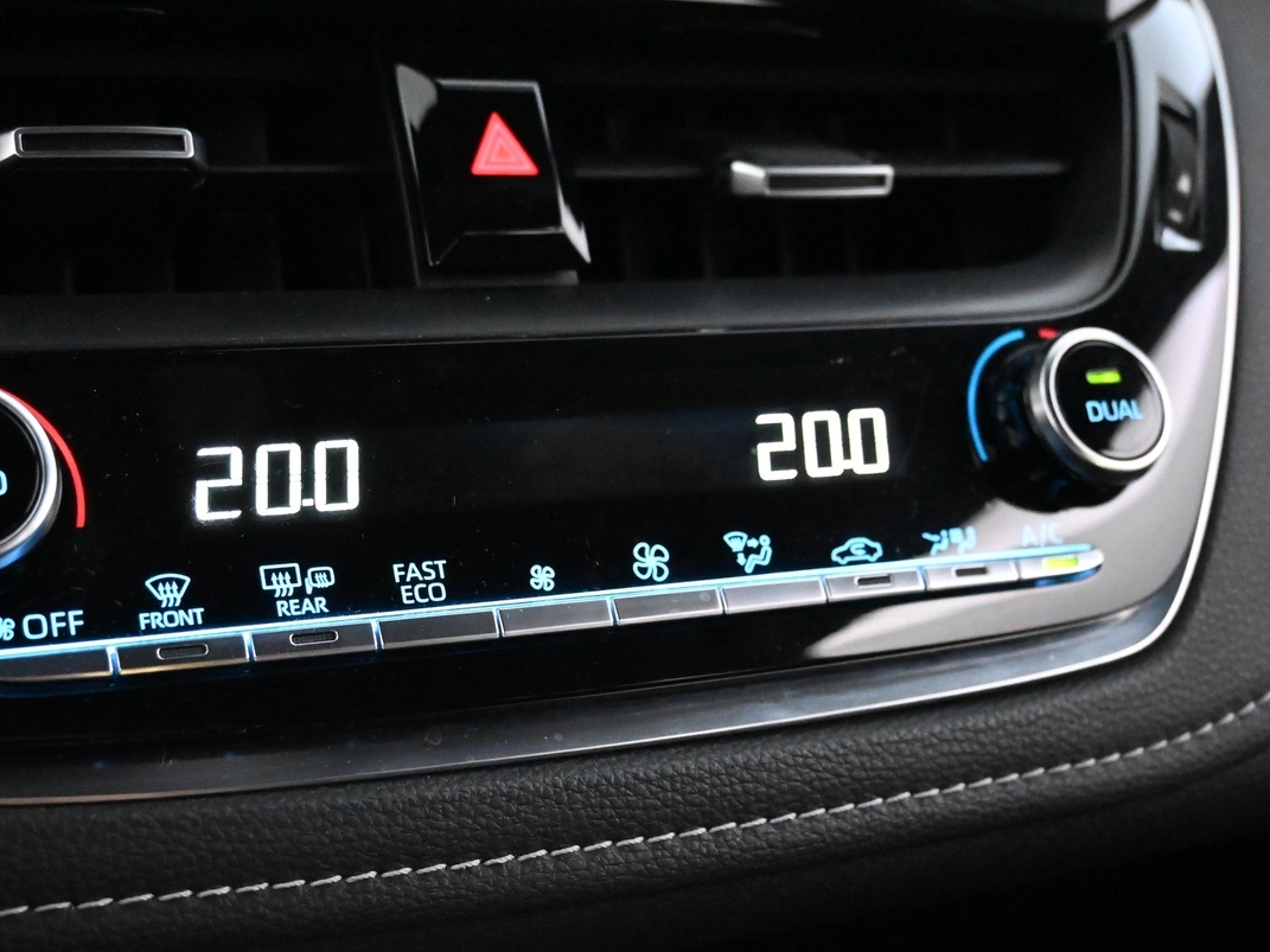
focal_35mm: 49
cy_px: 548
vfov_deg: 29.6
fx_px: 1801
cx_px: 486
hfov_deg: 38.6
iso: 10000
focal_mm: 22.5
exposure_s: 1/40
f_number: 4
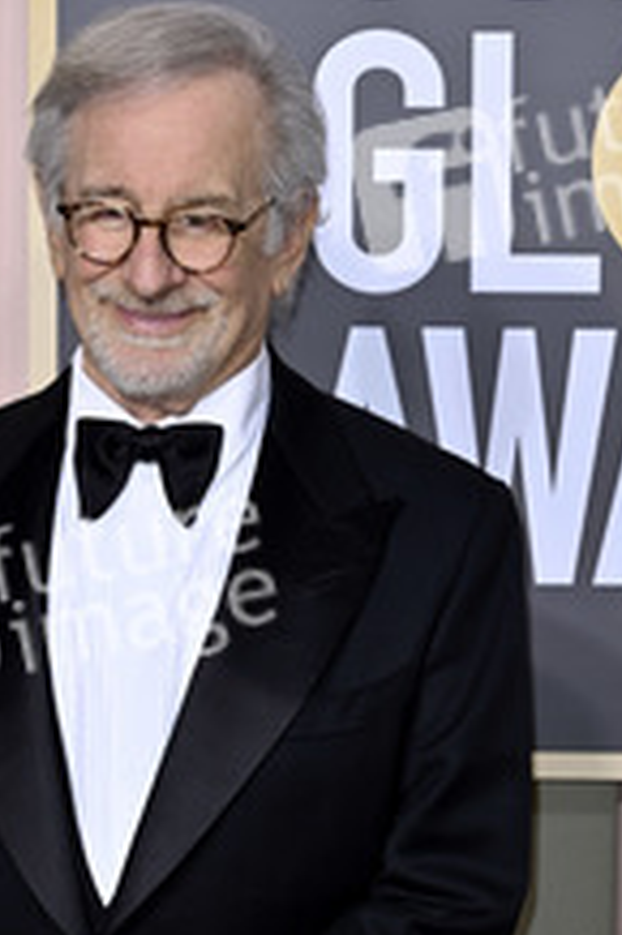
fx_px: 5243
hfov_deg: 6.8
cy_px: 815
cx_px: 180
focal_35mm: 202
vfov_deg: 10.1
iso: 320
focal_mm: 110
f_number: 8
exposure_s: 1/200
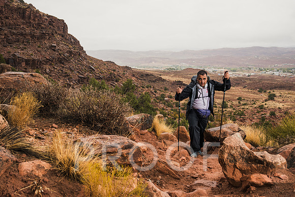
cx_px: 148
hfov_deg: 54.1
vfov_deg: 37.6
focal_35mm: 35
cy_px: 98
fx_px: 289
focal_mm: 34
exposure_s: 1/200
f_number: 7.1
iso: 200
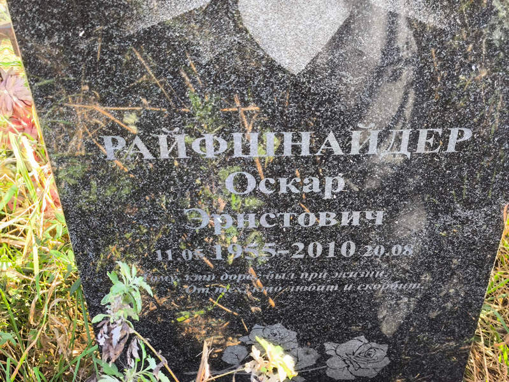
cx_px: 254
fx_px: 736
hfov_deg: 38.2
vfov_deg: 29.1
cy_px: 191
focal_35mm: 50
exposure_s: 1/100
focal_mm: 4.71
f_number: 1.7
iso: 50
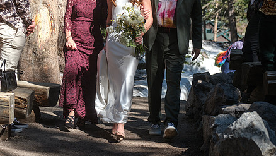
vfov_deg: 11.6
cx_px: 117
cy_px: 45
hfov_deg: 20.5
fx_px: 762
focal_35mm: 104
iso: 400
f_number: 4
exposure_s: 1/1000
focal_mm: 50
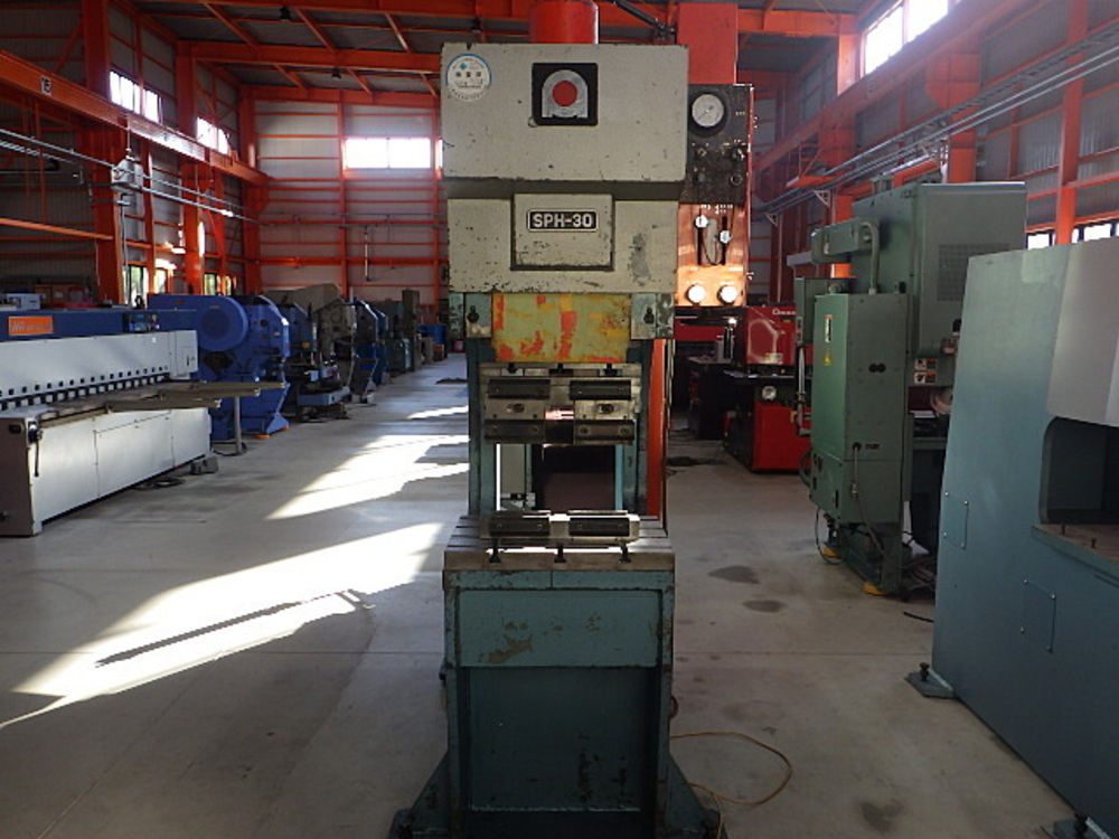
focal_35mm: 28
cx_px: 560
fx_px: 905
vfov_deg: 49.7
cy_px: 420
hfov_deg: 63.4
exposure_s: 1/60
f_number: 3.5
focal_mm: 5
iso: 125
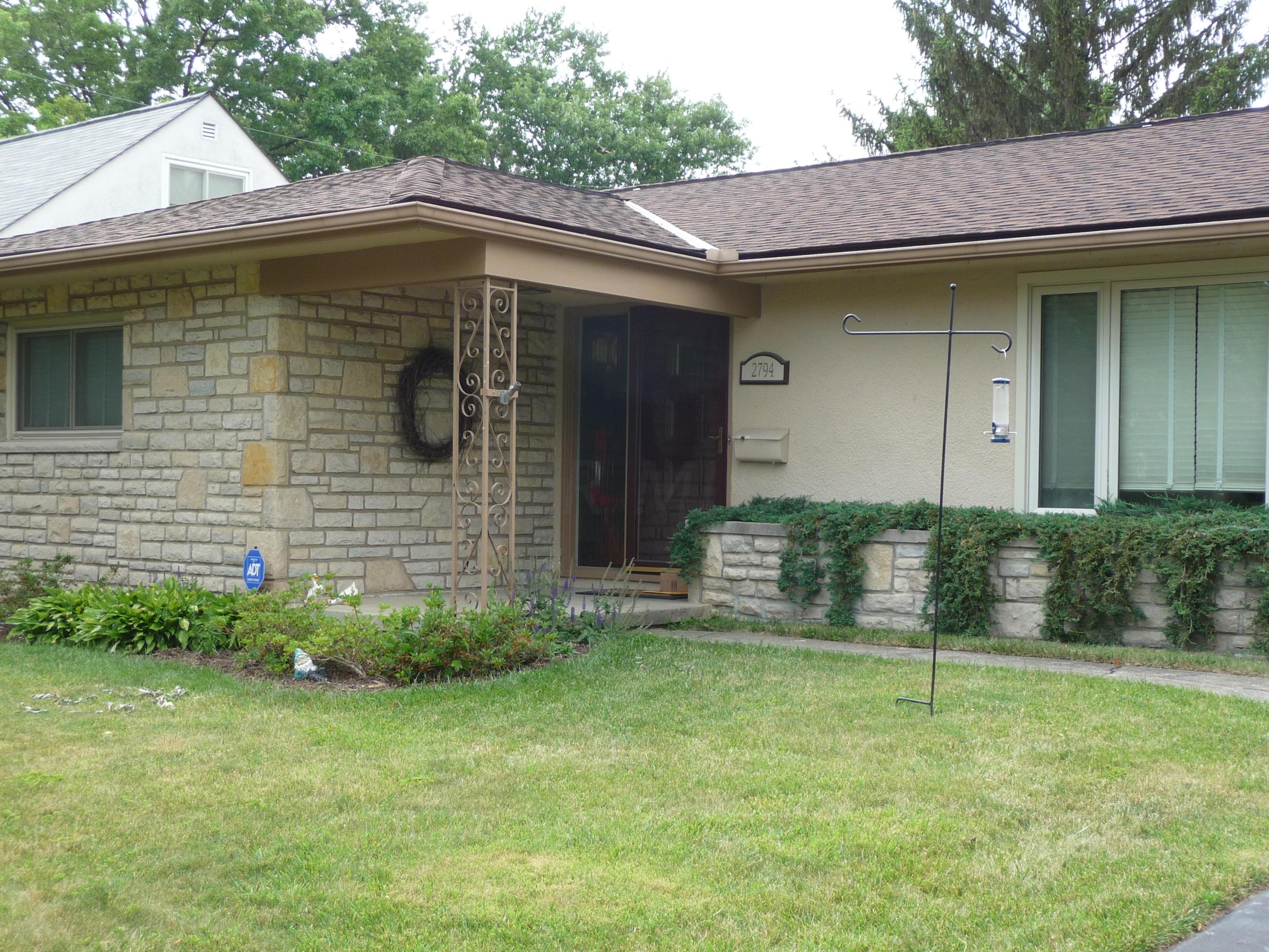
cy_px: 487
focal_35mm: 47
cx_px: 643
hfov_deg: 40.4
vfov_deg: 30.9
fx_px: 1723
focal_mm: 7.6
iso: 100
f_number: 4.1
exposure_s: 1/125
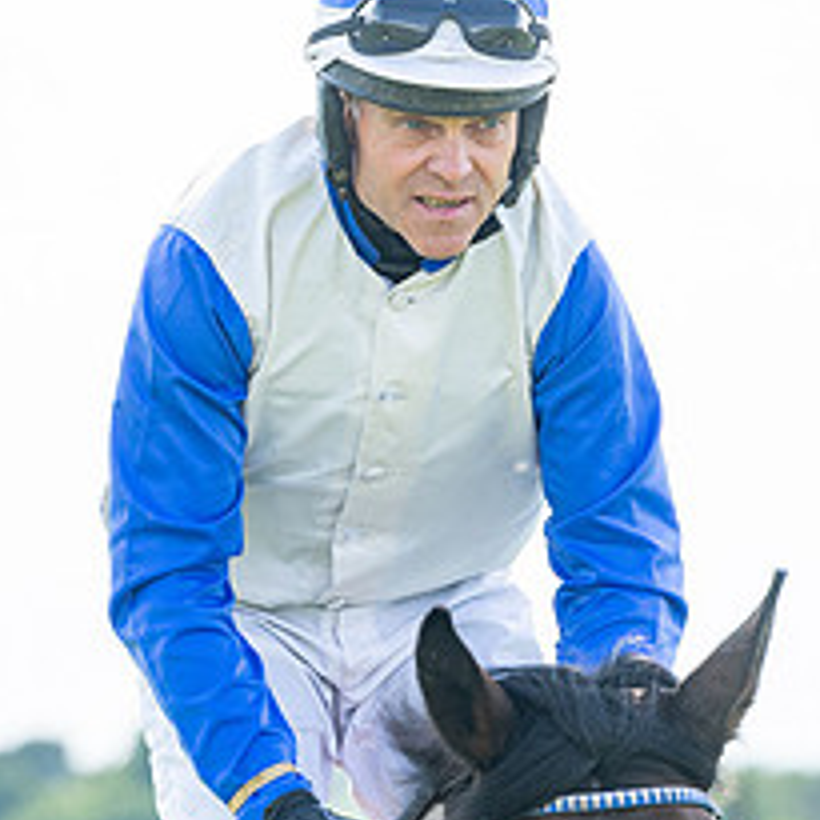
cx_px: 593
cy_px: 791
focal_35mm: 593
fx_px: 15893
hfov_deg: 3.0
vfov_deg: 3.0
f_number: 5
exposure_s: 1/800
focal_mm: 165
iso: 200
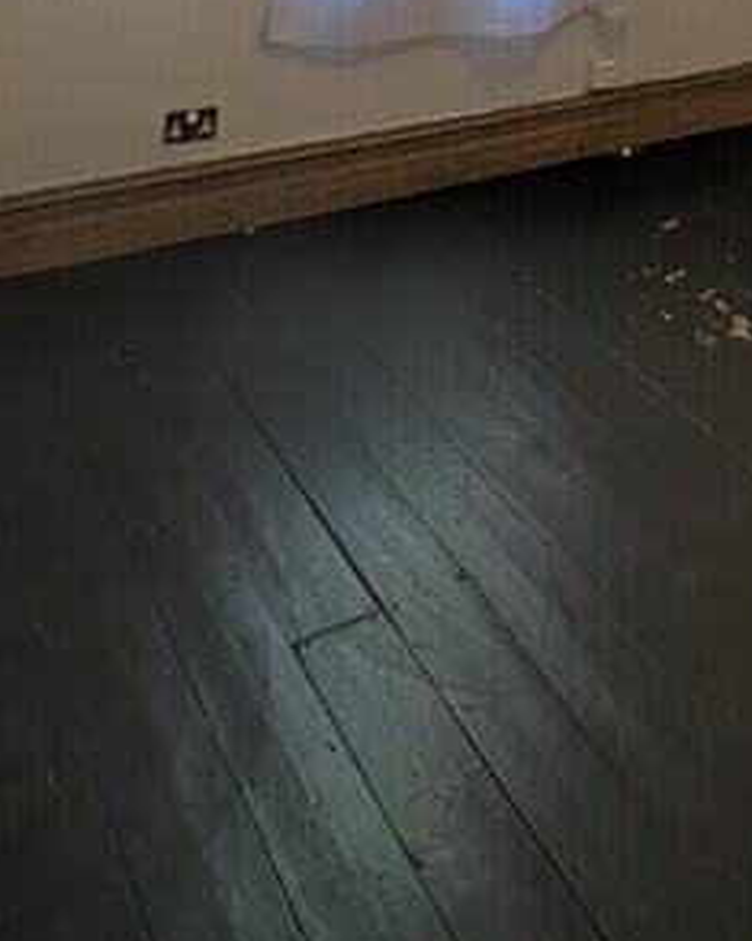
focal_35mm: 41
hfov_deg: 35.8
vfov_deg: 32.6
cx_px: 538
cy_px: -302
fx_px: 1142
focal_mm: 2.02
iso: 53
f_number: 1.7
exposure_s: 1/41.9
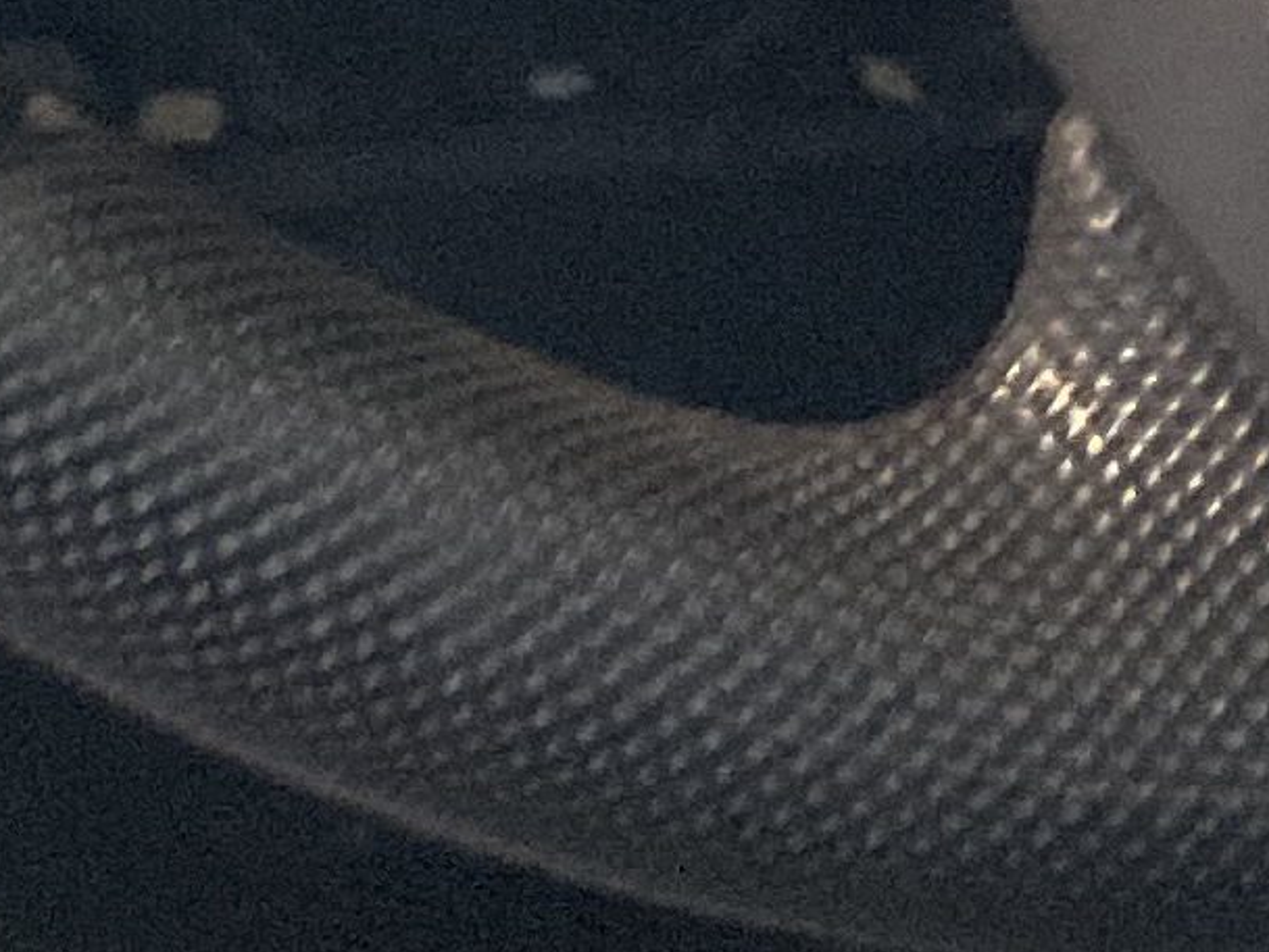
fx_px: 7040
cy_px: -1731
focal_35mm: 192
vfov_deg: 7.0
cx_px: 1507
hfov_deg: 10.1
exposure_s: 1/40
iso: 250
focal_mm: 3
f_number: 1.8
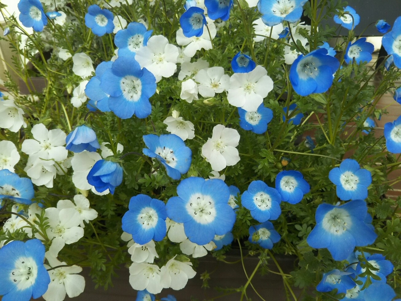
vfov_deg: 46.8
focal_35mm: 30
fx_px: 348
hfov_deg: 60.0
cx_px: 200
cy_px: 150
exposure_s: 1/124
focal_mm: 4
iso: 25
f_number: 2.2
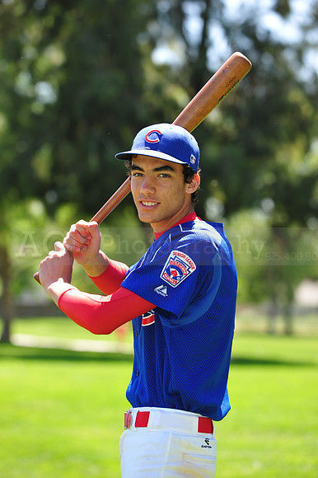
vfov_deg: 13.3
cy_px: 239
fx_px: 2056
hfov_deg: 8.8
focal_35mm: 155
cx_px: 159
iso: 200
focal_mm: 155
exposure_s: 1/250
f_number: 5.6
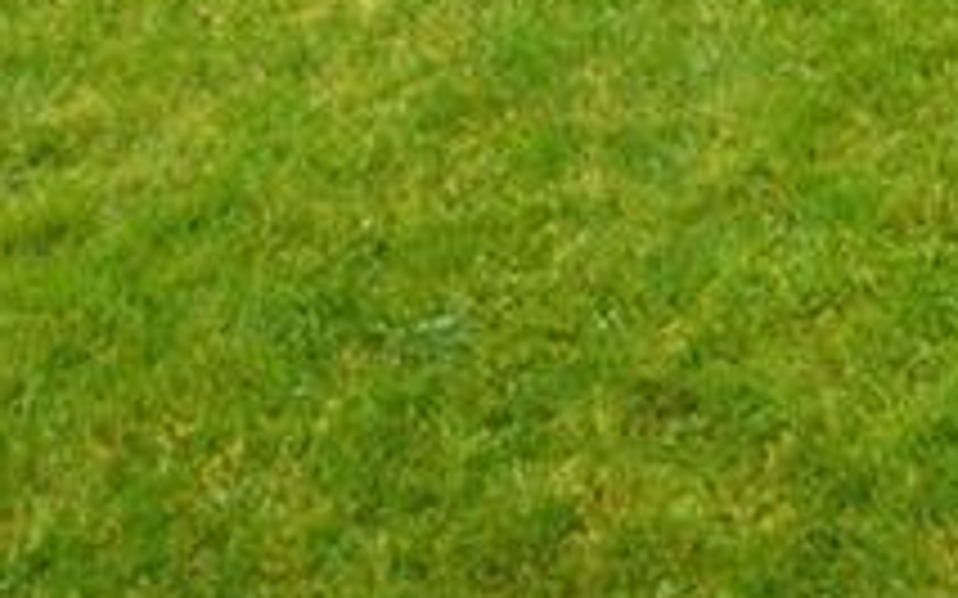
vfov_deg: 11.3
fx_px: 2427
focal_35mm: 93
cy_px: -908
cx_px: 1417
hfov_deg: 19.6
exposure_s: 1/40
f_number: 9
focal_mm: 19
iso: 320
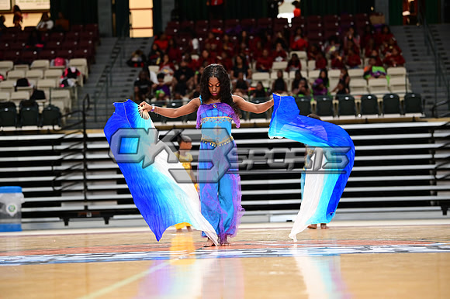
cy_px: 150
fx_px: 1274
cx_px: 225
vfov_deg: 13.4
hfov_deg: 20.0
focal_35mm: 102
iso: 6400
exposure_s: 1/1000
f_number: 3.2
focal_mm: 102
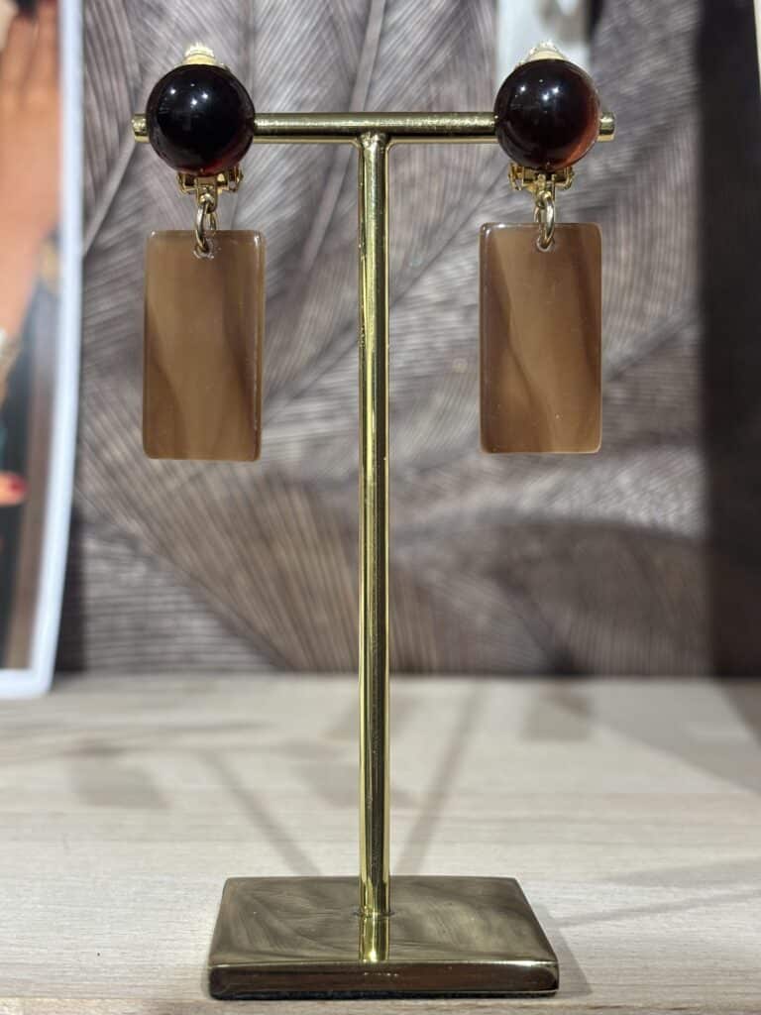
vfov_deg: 36.8
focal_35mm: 52
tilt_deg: -1.7
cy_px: 508
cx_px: 380
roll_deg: -1.1
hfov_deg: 28.0
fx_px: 1524
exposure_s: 1/50
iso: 40
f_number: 1.6
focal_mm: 5.96
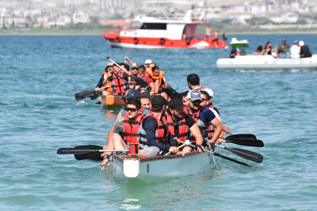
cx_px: 158
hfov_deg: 6.9
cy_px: 106
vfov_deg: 4.6
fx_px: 2641
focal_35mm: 300
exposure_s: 1/2500
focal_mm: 200
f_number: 6.3
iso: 800
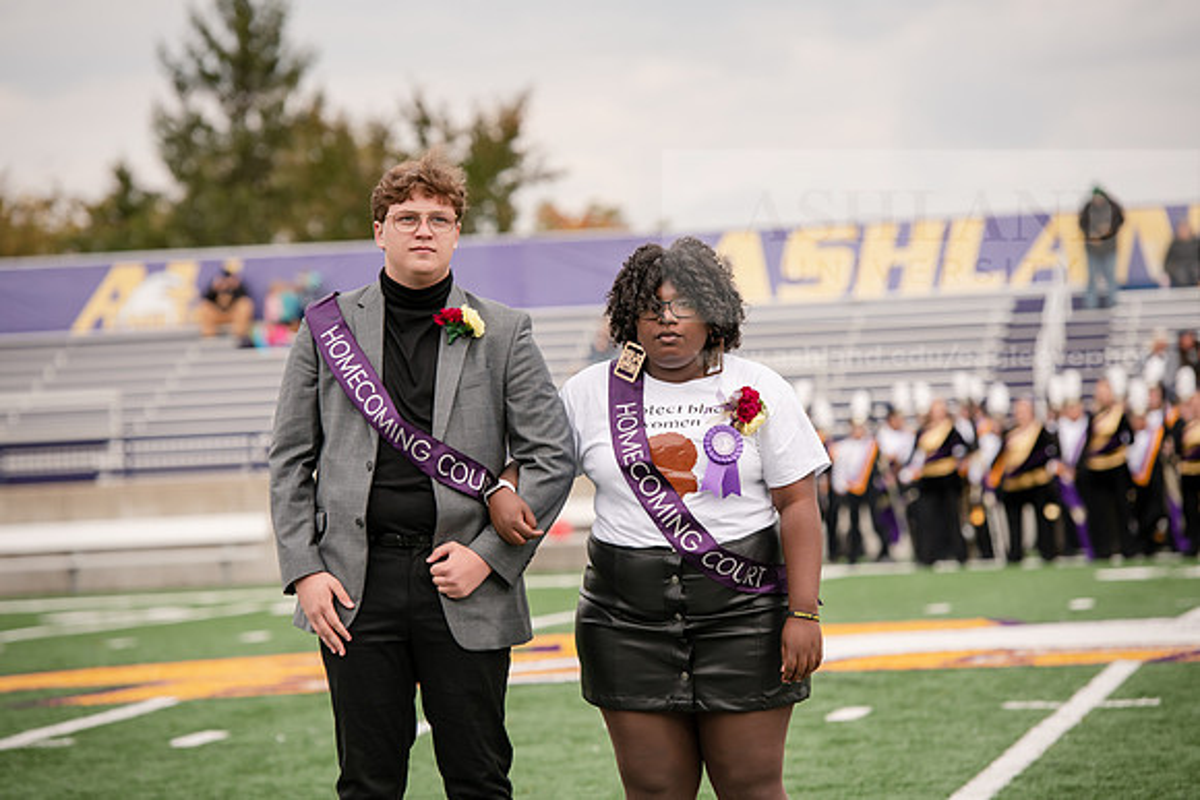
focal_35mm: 165
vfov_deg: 8.3
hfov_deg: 12.4
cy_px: 400
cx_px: 600
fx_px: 5501
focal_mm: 165
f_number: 4.5
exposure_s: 1/1250
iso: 320
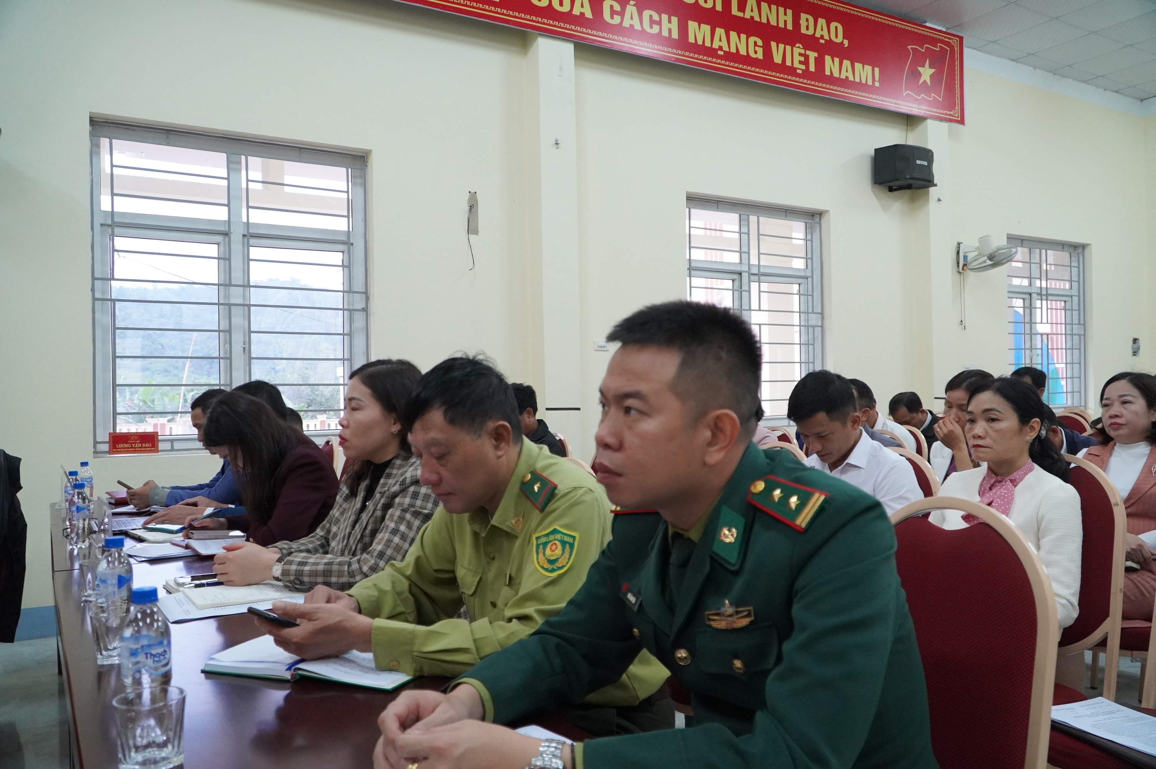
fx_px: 866
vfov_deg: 47.8
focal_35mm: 27
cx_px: 578
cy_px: 384
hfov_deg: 67.4
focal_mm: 18
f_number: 4
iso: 2500
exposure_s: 1/160
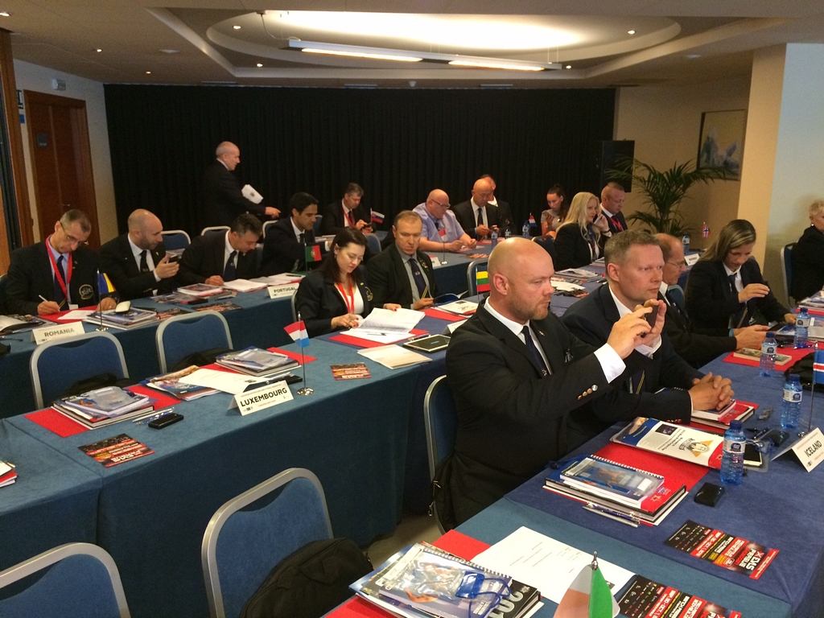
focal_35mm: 29
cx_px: 412
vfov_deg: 48.2
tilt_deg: -14.3
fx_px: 690
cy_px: 309
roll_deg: -0.5
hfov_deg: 61.7
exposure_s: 1/33
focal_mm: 4.15
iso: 320
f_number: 2.2
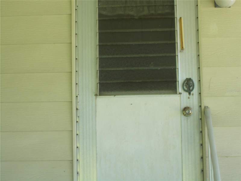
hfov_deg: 33.2
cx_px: 120
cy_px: 90
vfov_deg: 25.2
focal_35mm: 58
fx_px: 404
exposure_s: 1/50
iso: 80
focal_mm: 10.3
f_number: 4.9
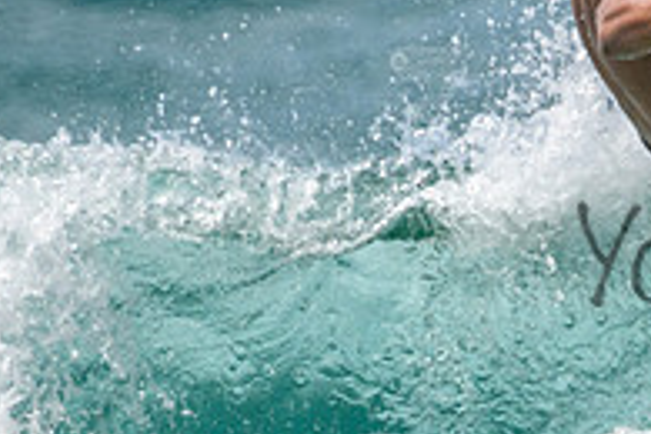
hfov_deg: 0.7
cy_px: 415
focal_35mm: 3072
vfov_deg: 0.4
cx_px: 775
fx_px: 55548
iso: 800
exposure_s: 1/2000
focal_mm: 800
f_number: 11
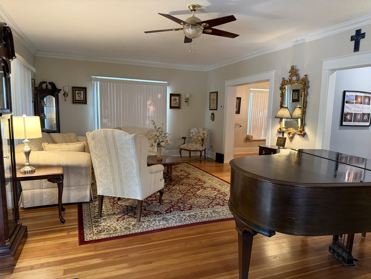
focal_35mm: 24
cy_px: 140
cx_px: 186
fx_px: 257
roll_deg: -1.4
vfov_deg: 56.8
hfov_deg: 71.6
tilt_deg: -6.9
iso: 400
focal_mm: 6.76
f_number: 1.78
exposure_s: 1/60
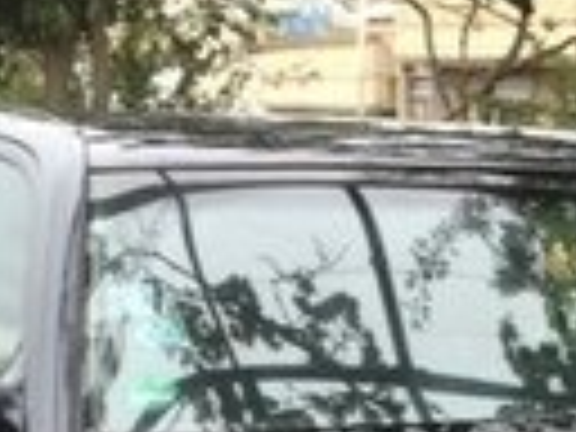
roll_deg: -2.6
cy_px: 916
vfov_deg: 9.2
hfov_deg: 13.0
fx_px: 2479
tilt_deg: -18.6
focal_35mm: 149
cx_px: 662
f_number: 2.2
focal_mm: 4.15
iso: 32
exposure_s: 1/119
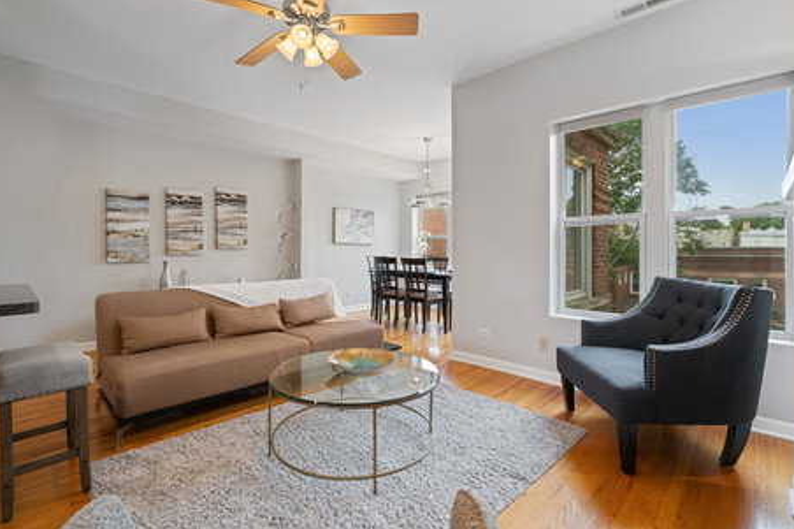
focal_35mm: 17
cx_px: 388
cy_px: 250
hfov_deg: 93.3
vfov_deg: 70.3
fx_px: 375
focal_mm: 16
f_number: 7.1
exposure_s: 1/8
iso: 320
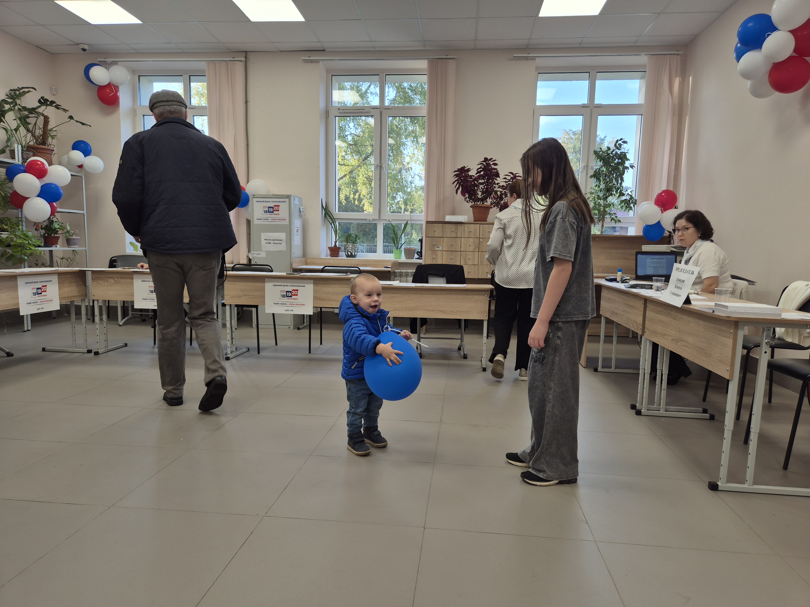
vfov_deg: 58.9
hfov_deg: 73.9
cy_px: 304
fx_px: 538
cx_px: 405
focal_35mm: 23
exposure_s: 1/100
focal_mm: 5.4
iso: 25
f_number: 1.8
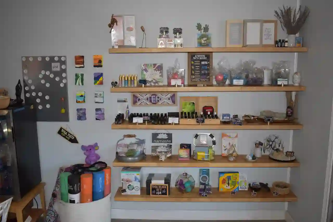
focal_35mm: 33
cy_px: 111
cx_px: 166
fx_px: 305
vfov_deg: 40.0
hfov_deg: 57.2
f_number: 3.8
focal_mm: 22
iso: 400
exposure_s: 1/50
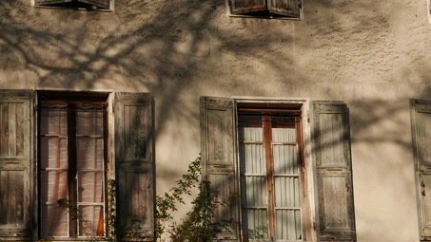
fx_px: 1109
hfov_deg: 22.0
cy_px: 192
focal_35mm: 97
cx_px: 182
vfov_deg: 12.4
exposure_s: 1/800
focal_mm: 15.9
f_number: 5.6
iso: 200
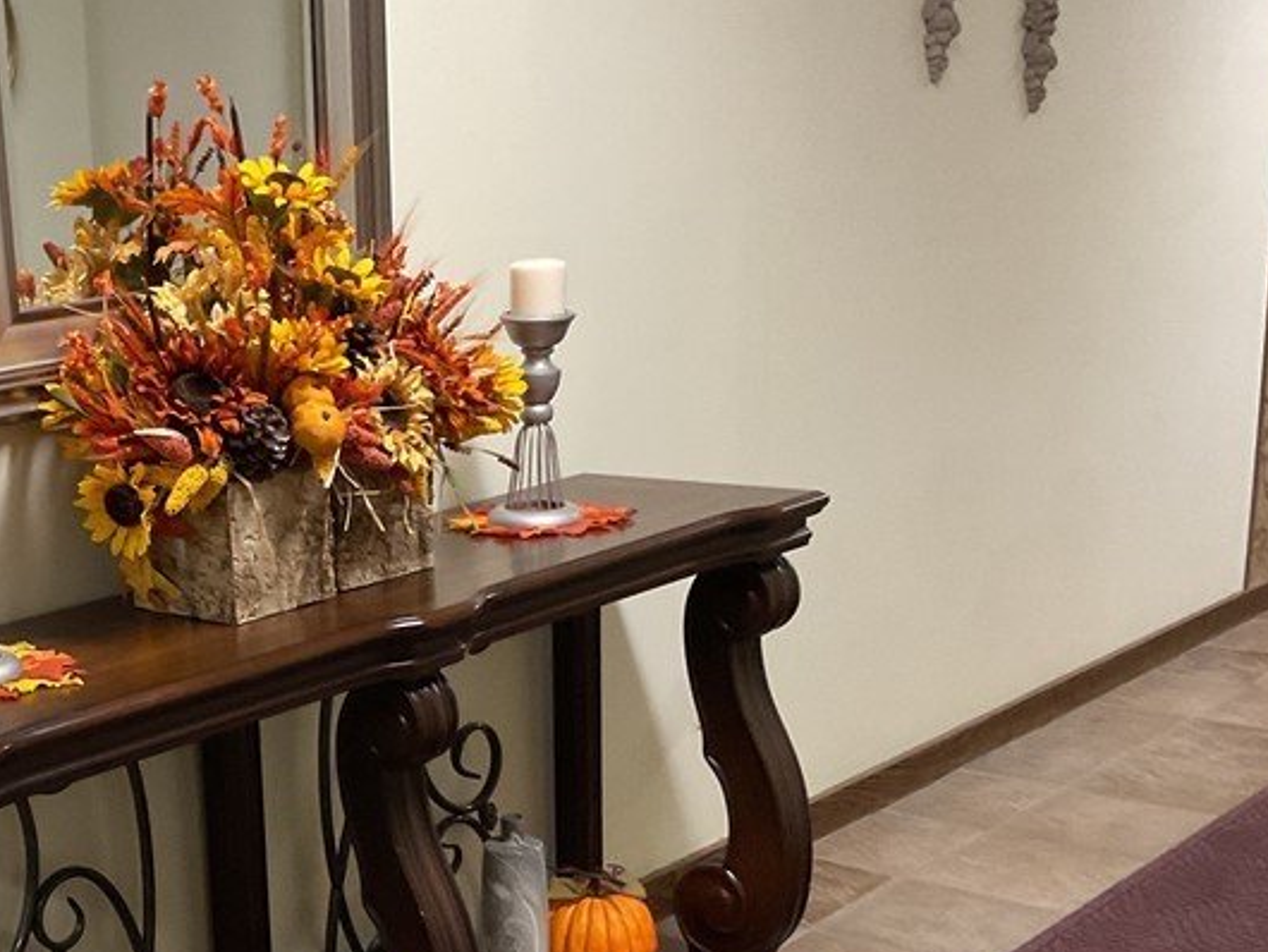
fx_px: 2052
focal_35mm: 56
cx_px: 187
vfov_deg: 25.8
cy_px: 720
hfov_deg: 33.0
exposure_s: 1/60
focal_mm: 3
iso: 200
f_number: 1.8
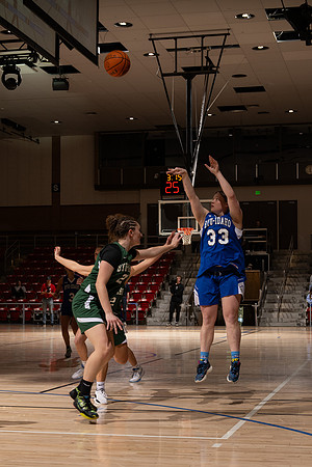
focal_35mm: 72
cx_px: 158
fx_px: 934
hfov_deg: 19.0
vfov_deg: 28.1
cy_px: 265
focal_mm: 41
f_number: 5
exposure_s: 1/125
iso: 100
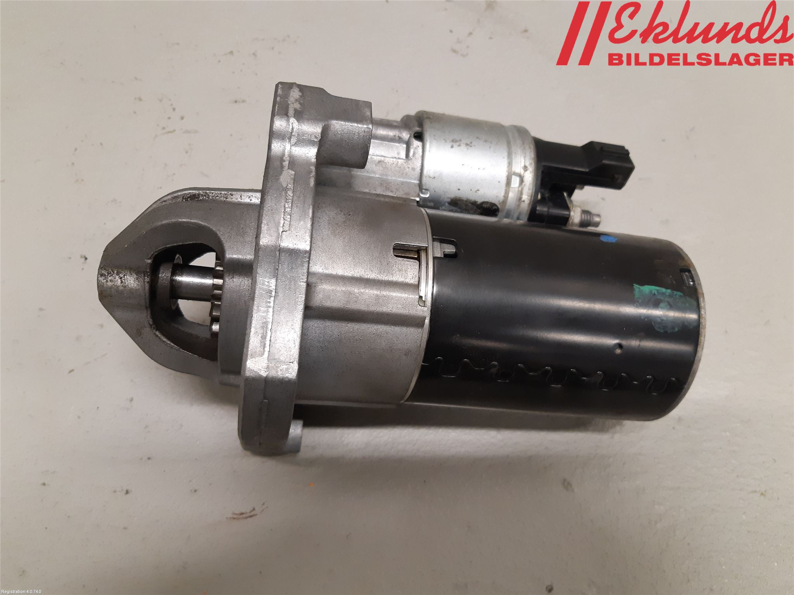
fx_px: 596
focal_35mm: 26
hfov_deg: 67.3
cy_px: 298
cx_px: 397
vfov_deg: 53.1
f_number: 1.7
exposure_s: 1/50
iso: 250
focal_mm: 3.93
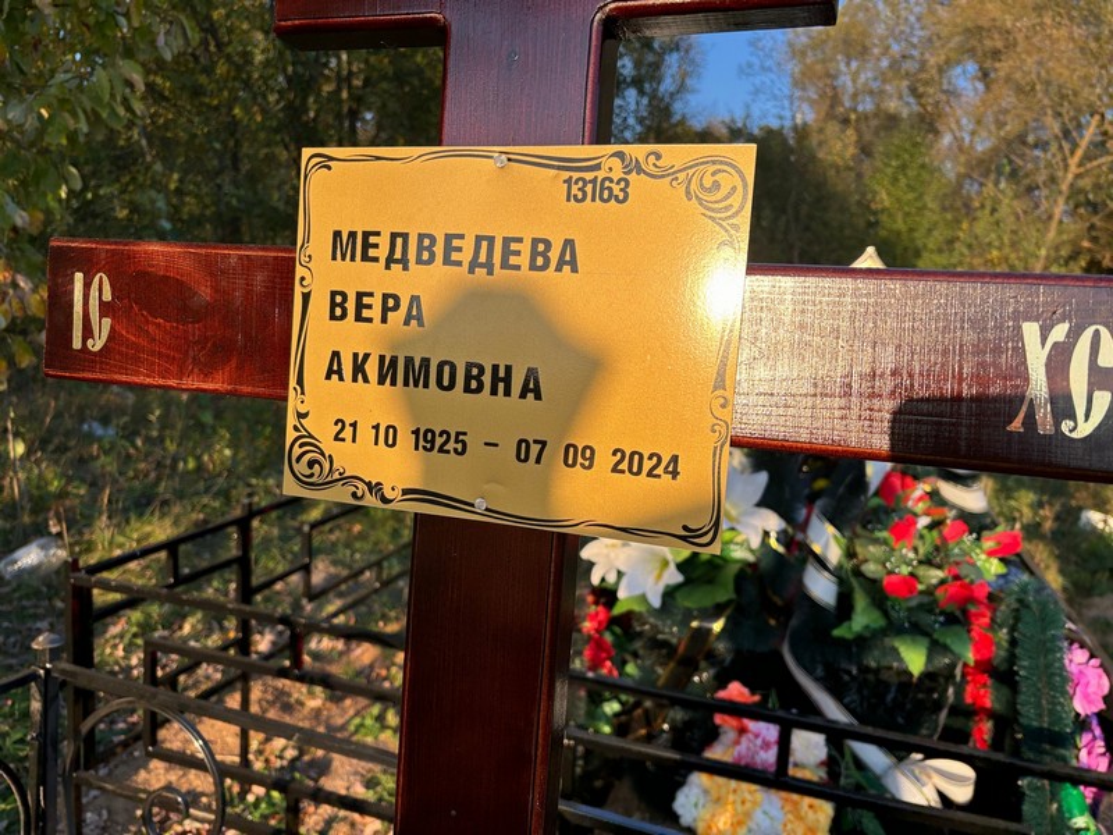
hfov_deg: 67.3
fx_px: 836
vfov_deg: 53.1
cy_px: 418
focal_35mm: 26
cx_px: 556
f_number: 1.6
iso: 50
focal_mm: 5.96
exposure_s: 1/1295
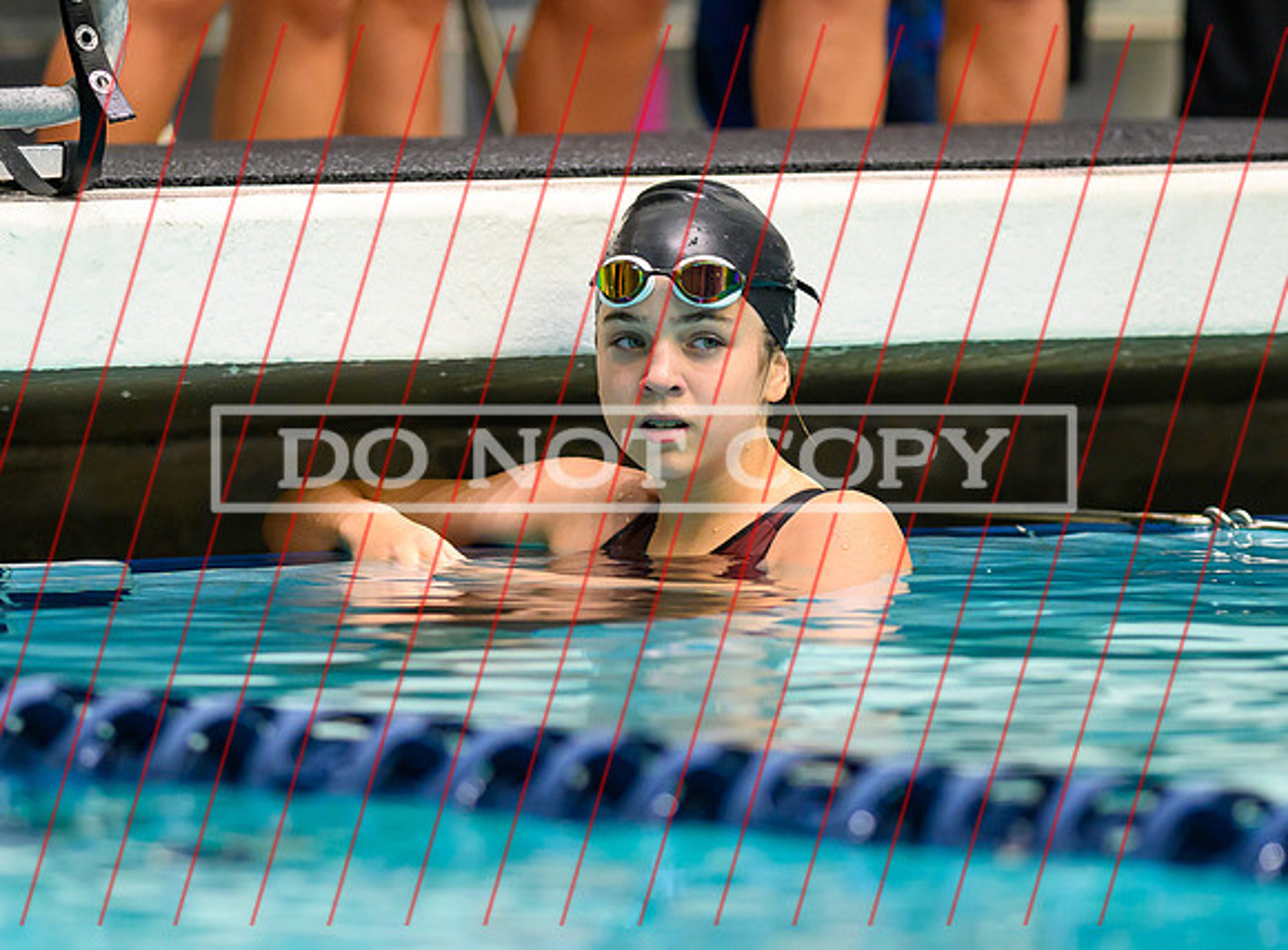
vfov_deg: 2.5
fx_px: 22158
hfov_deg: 3.3
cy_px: 464
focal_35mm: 599
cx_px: 518
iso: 2000
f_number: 2.8
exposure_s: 1/500
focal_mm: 300
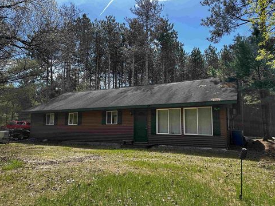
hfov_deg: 69.4
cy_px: 105
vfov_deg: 54.9
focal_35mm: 25
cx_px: 141
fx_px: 199
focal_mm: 6.86
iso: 80
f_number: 1.78
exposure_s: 1/2028
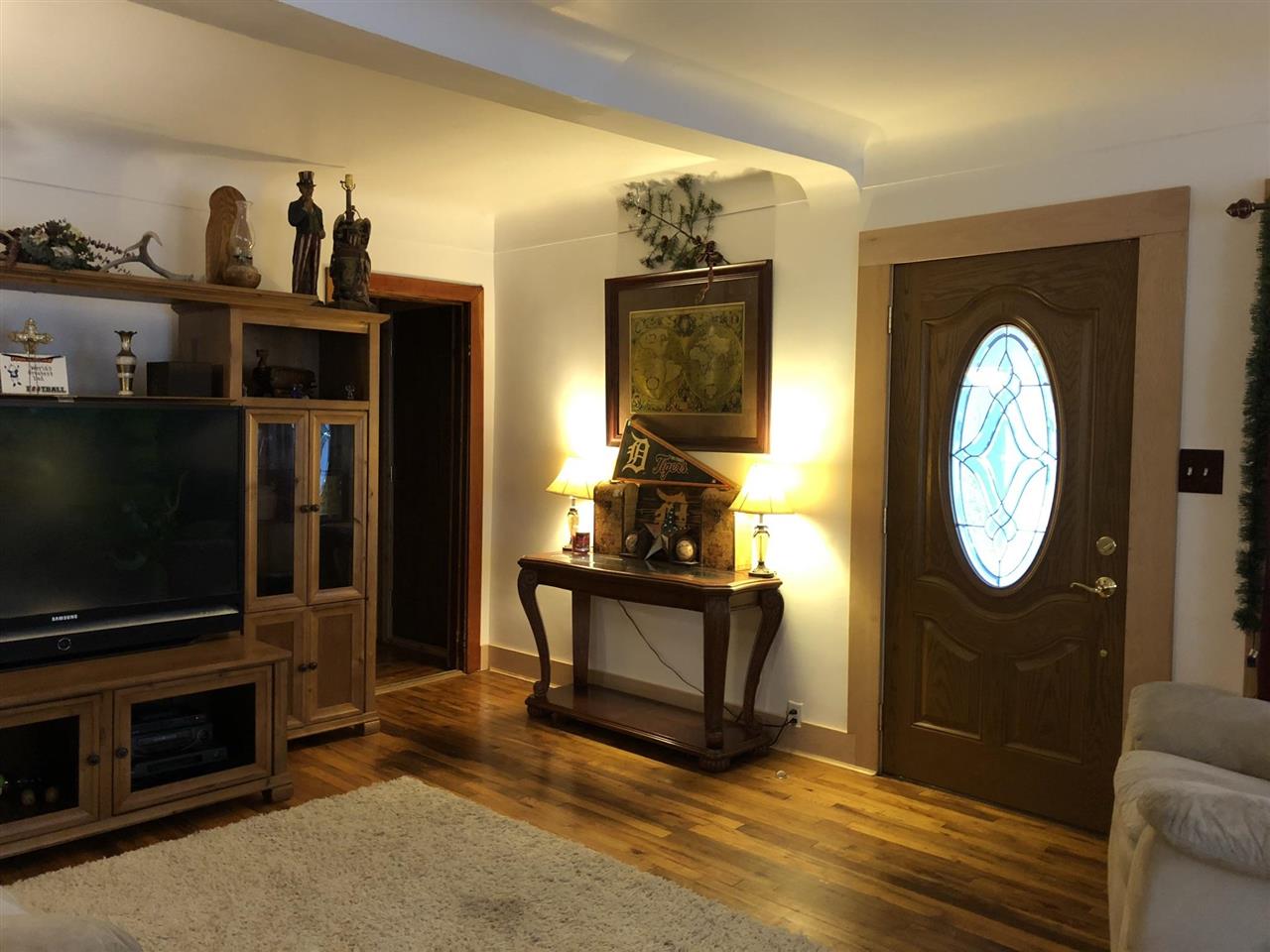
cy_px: 476
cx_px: 635
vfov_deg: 49.7
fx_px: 1027
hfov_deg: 63.4
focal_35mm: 28
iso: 100
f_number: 1.8
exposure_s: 1/11
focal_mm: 4
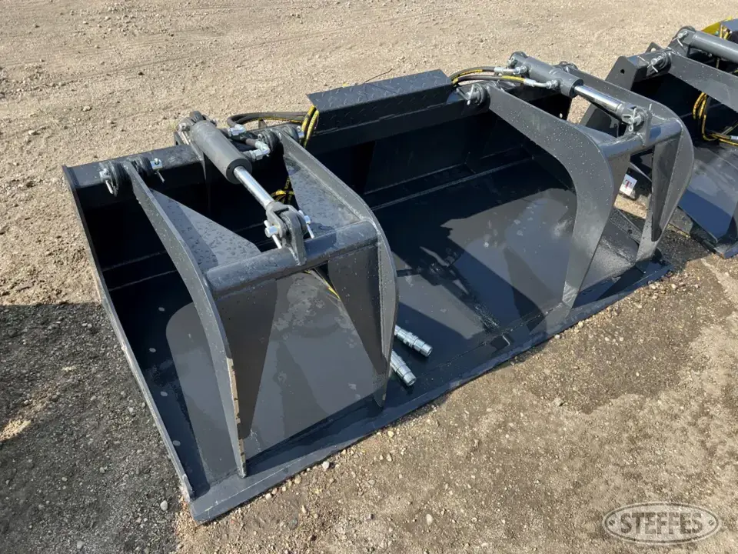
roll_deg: -6.1
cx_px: 369
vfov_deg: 53.1
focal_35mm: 26
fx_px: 554
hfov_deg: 67.3
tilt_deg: -39.7
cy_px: 277
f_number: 1.5
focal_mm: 5.7
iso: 50
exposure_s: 1/1196
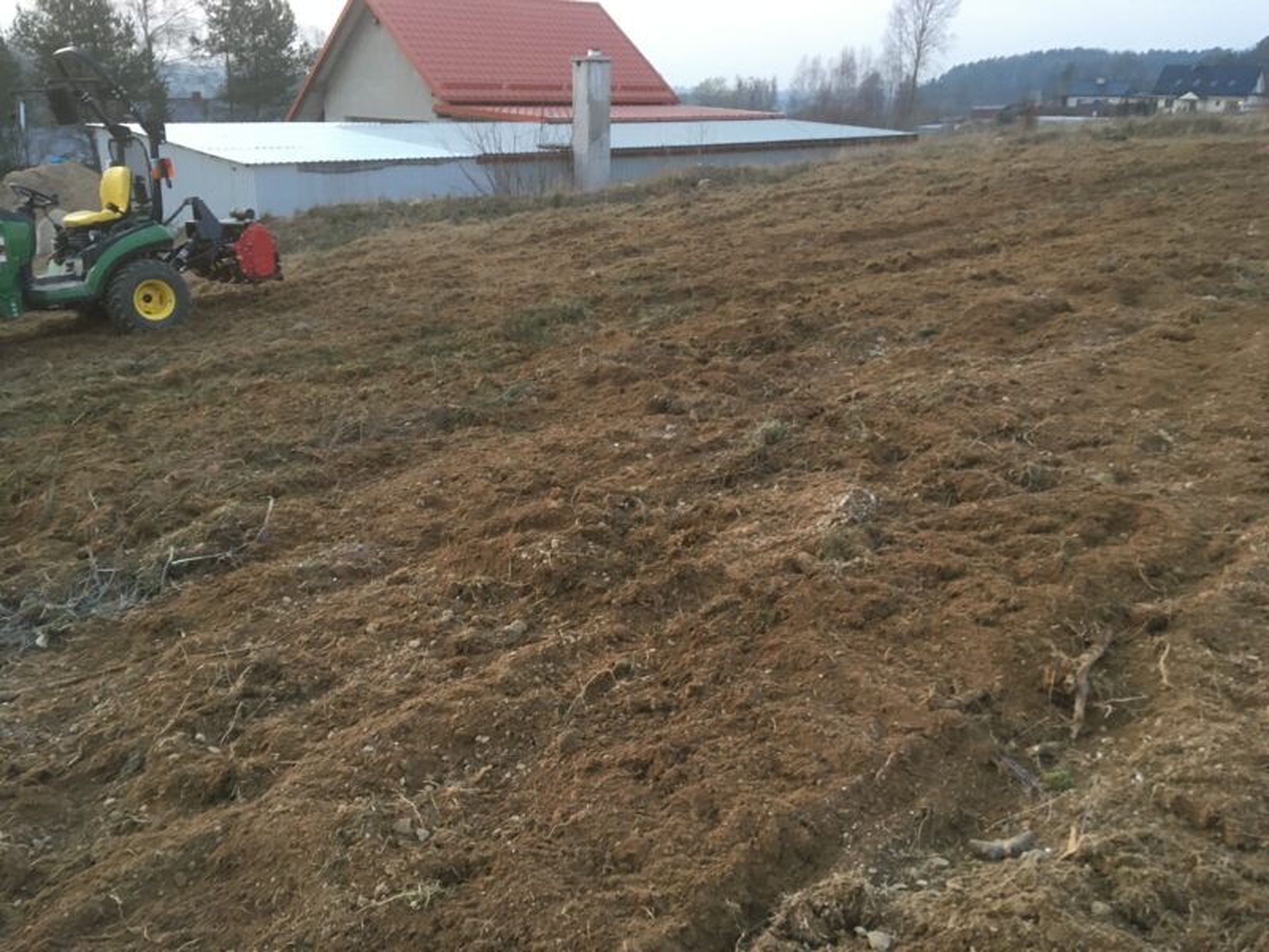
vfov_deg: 48.2
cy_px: 476
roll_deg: -1.1
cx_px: 634
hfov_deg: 61.7
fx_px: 1063
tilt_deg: -19.8
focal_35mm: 29
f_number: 2.2
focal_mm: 4.15
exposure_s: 1/33
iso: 160
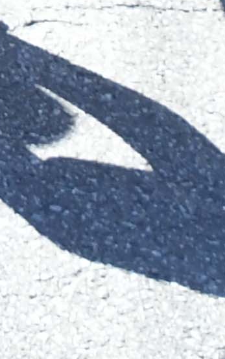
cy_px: -836
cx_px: -415
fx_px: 2707
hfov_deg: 4.6
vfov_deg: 6.7
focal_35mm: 276
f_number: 7.1
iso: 500
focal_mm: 18
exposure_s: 1/400
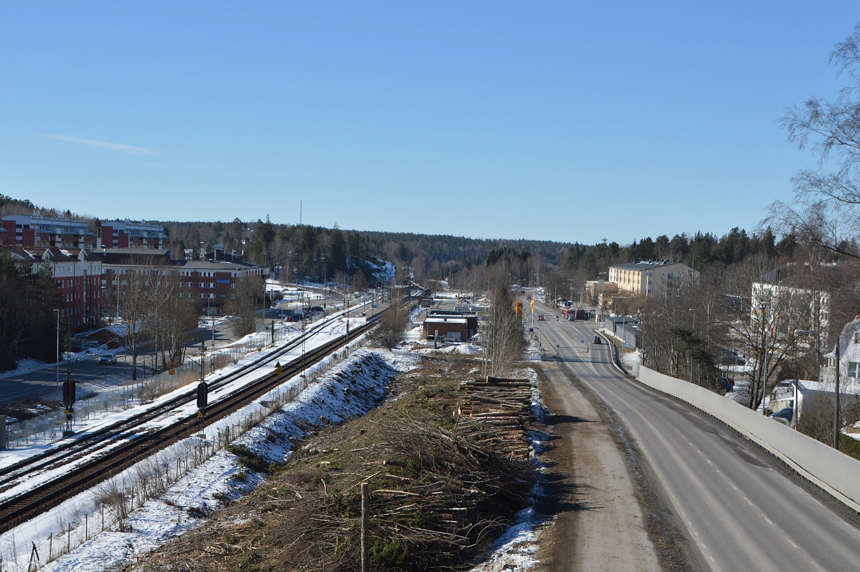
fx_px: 1408
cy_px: 326
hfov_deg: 33.9
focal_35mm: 59
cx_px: 399
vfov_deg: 22.9
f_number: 9
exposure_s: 1/400
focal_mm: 34
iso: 110
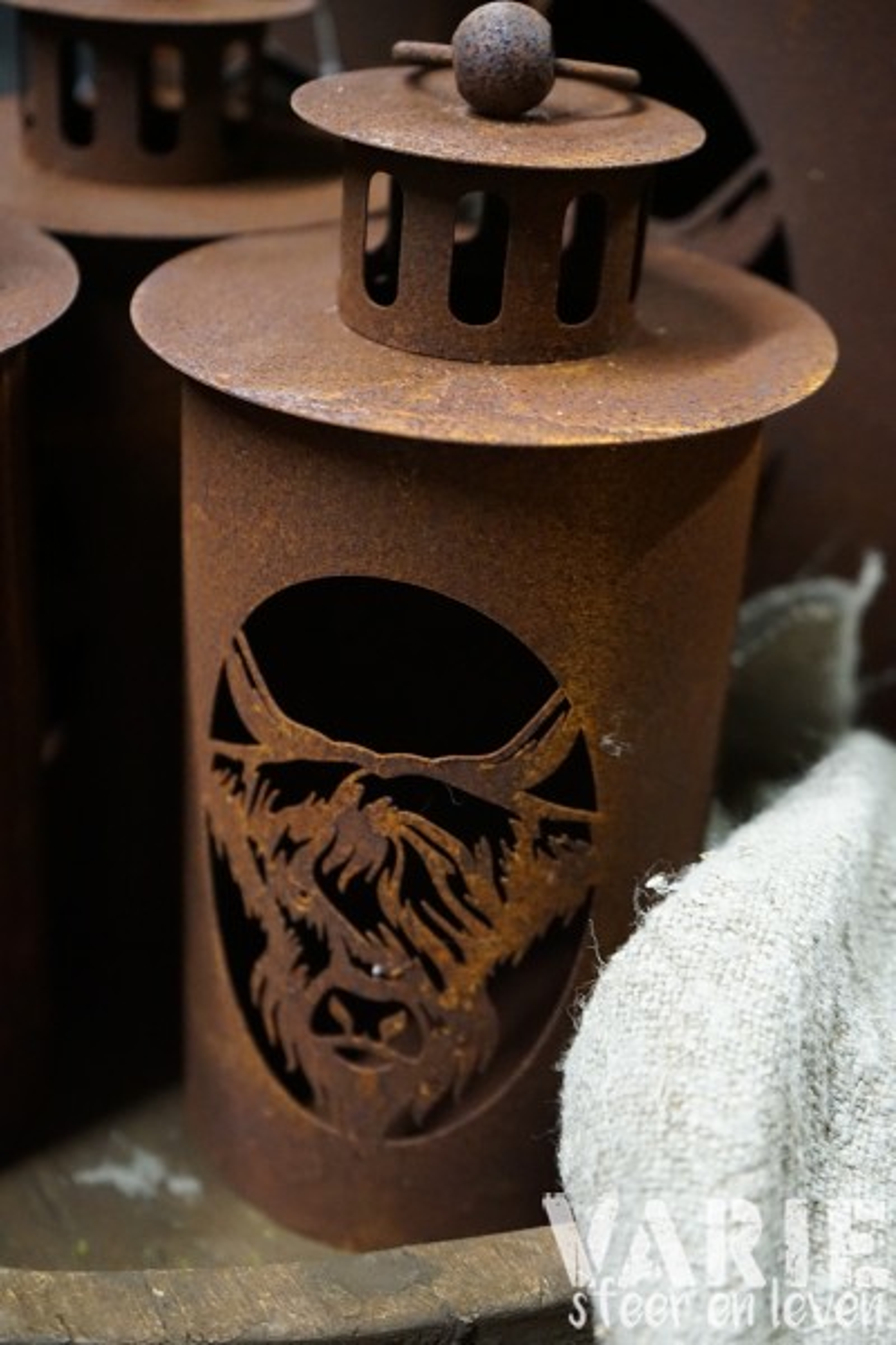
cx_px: 448
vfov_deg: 41.1
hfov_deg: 28.1
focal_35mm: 48
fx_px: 1792
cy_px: 672
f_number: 4.5
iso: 5000
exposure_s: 1/60
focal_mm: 48
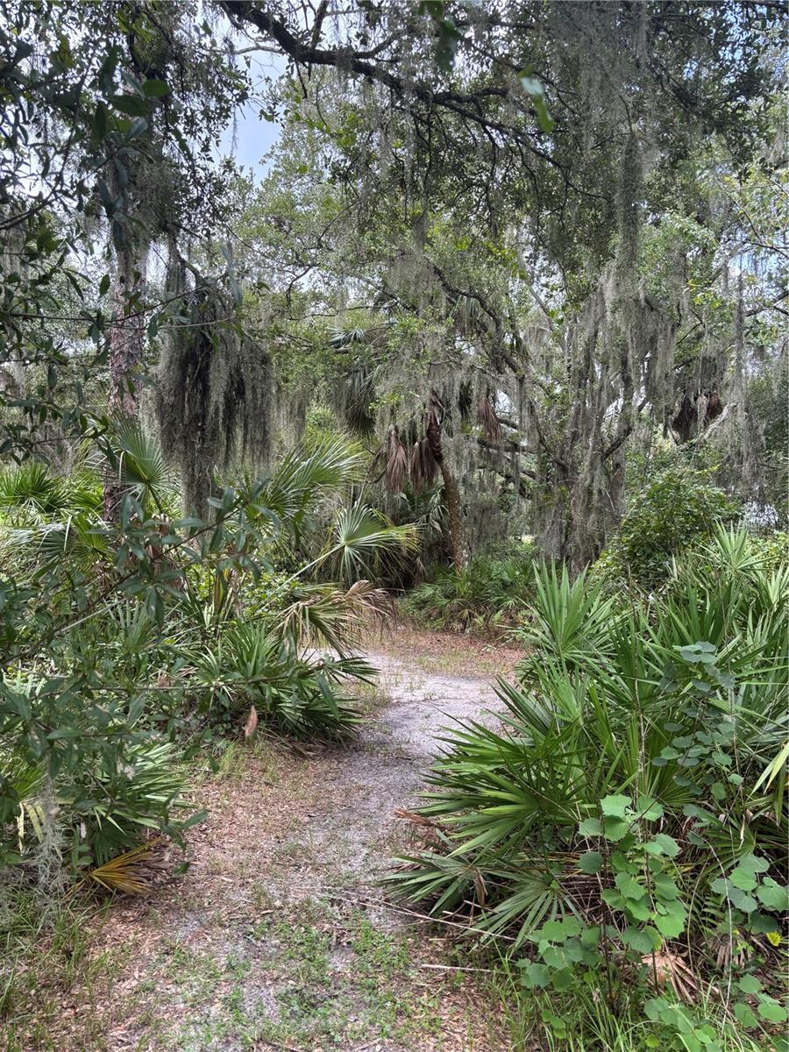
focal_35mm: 26
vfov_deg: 67.3
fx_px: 790
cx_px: 394
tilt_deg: -0.4
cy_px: 526
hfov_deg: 53.1
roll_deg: -0.9
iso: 40
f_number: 1.6
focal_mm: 5.96
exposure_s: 1/239
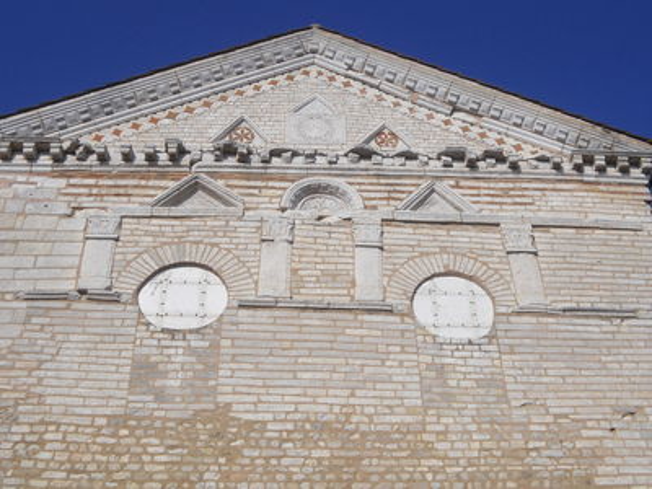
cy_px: 244
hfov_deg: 40.4
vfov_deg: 30.9
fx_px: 885
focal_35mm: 47
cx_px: 326
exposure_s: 1/320
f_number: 10
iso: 64
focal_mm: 7.91
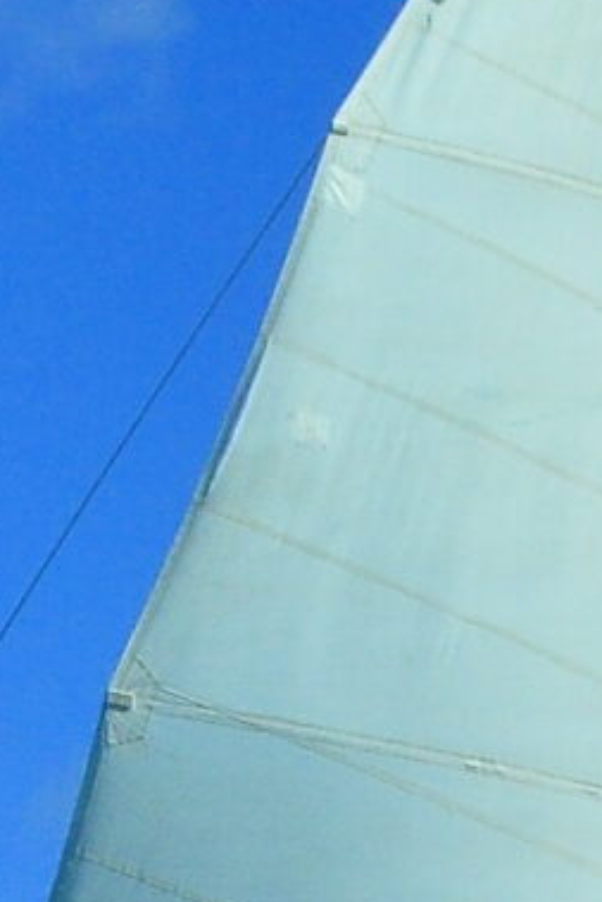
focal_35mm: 313
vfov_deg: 6.5
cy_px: 1188
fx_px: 7853
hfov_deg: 4.4
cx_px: 821
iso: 800
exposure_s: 1/1000
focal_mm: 31
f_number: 16
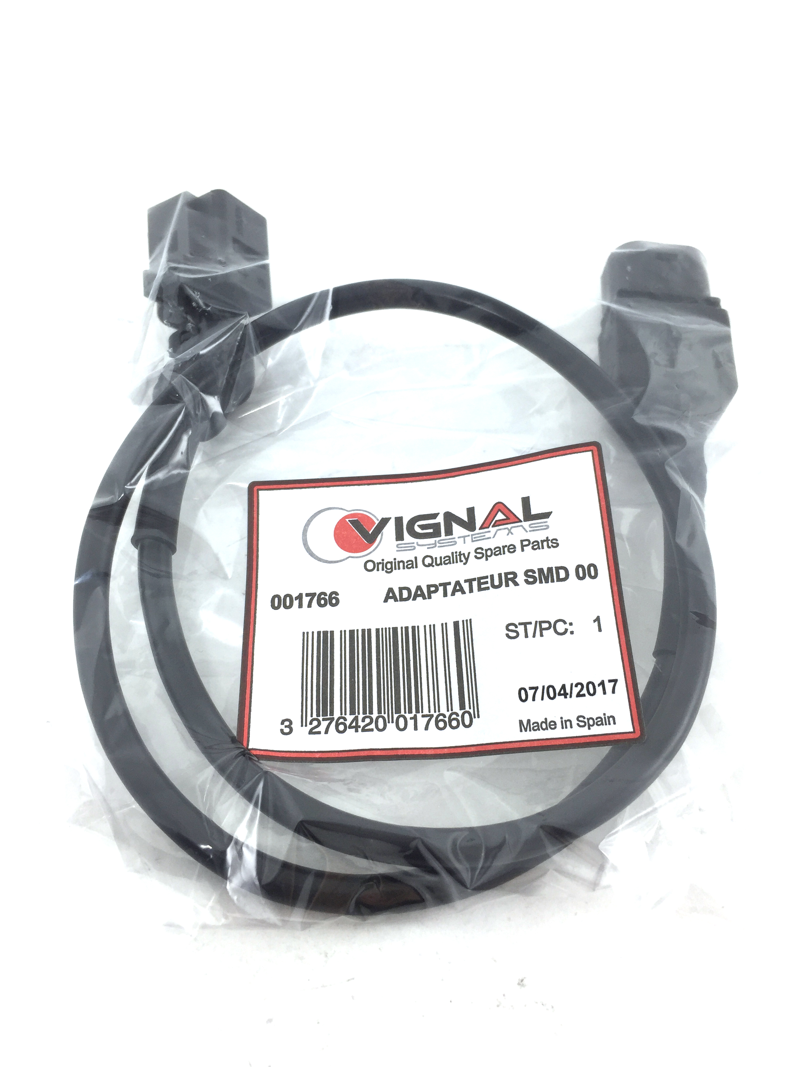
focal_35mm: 29
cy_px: 534
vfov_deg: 61.7
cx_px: 400
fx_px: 895
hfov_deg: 48.2
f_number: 2.2
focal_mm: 4.15
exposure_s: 1/215
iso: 32
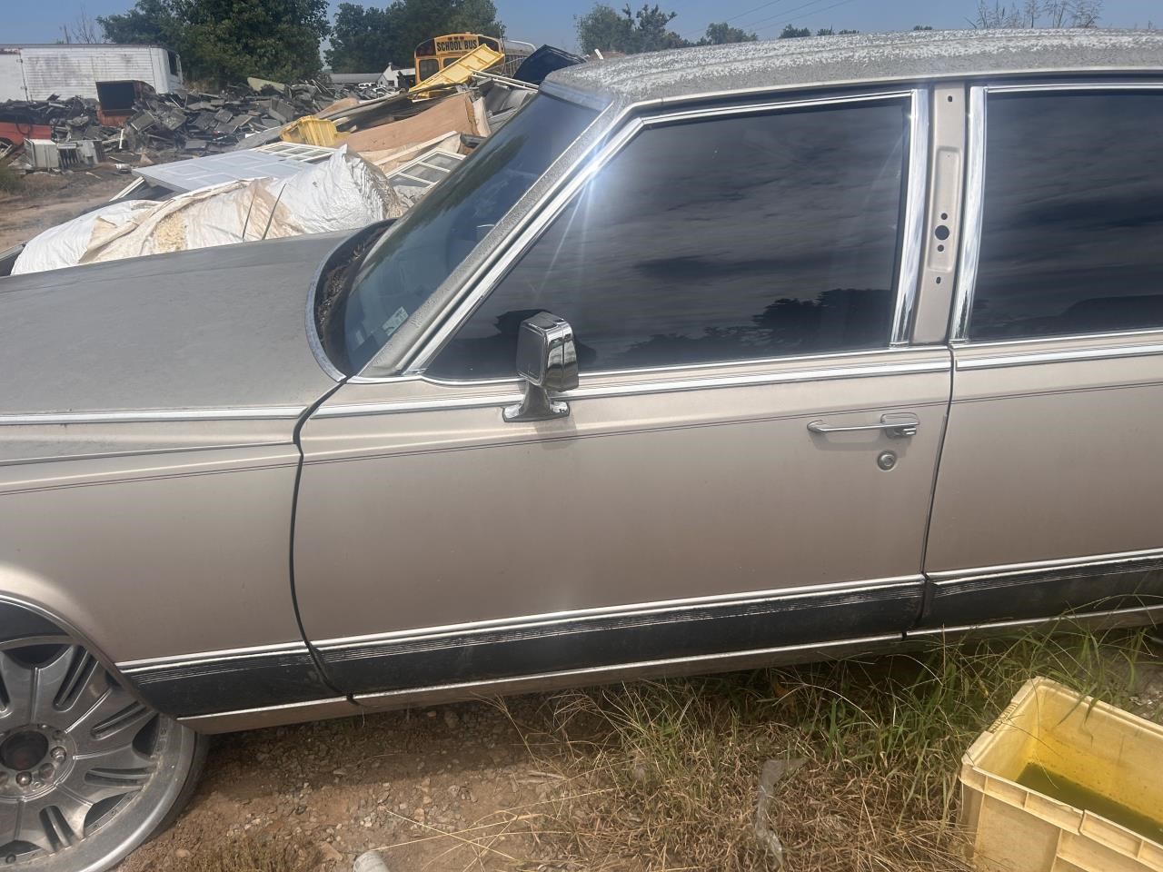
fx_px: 874
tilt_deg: -21.5
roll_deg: +0.7
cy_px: 436
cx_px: 582
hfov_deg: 67.3
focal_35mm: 26
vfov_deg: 53.1
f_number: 1.5
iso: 50
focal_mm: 5.7
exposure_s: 1/5587
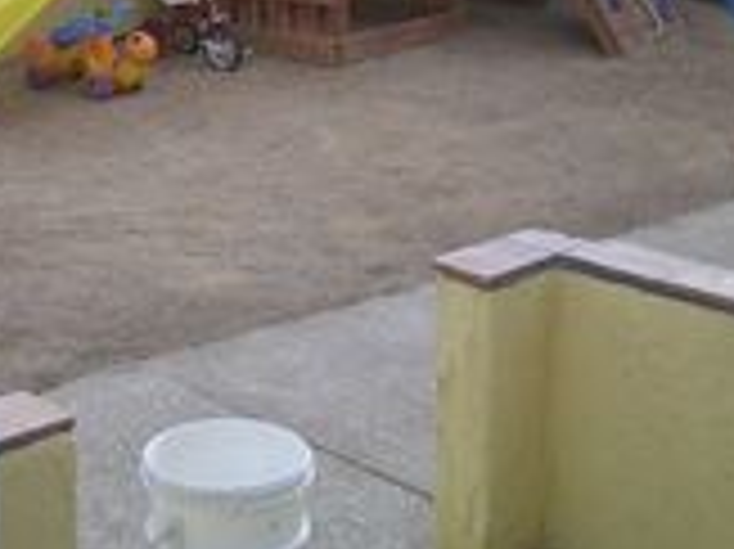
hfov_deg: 24.6
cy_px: -45
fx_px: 1674
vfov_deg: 18.0
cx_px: 221
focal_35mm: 79
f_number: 2.6
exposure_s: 1/100
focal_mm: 5.8
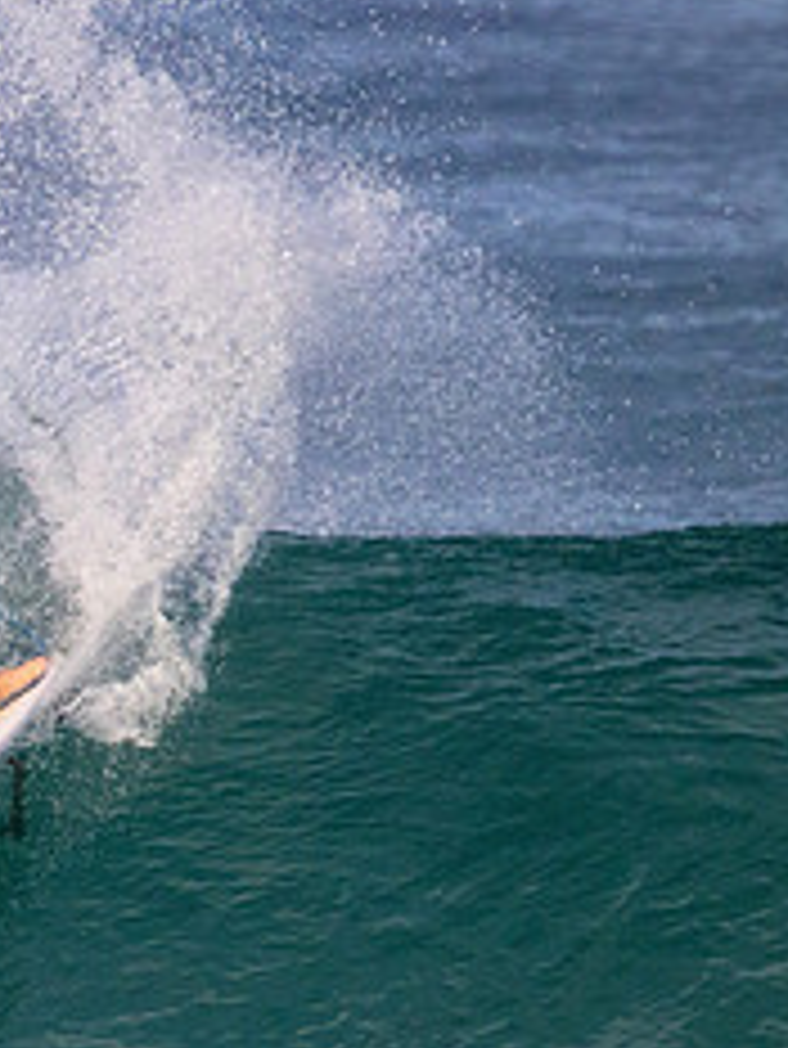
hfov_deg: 0.8
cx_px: -450
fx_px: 58071
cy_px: 735
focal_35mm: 1915
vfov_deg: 1.0
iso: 2500
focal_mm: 800
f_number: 11
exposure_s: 1/2000
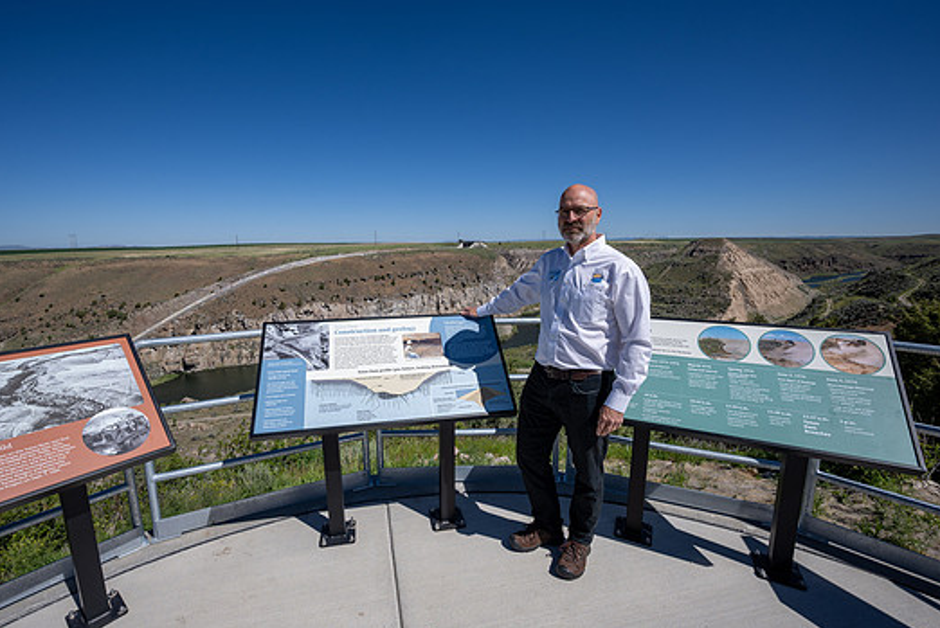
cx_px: 452
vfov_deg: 73.8
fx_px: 418
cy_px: 320
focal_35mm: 16
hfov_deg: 96.6
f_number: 8
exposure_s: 1/500
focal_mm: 14
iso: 100
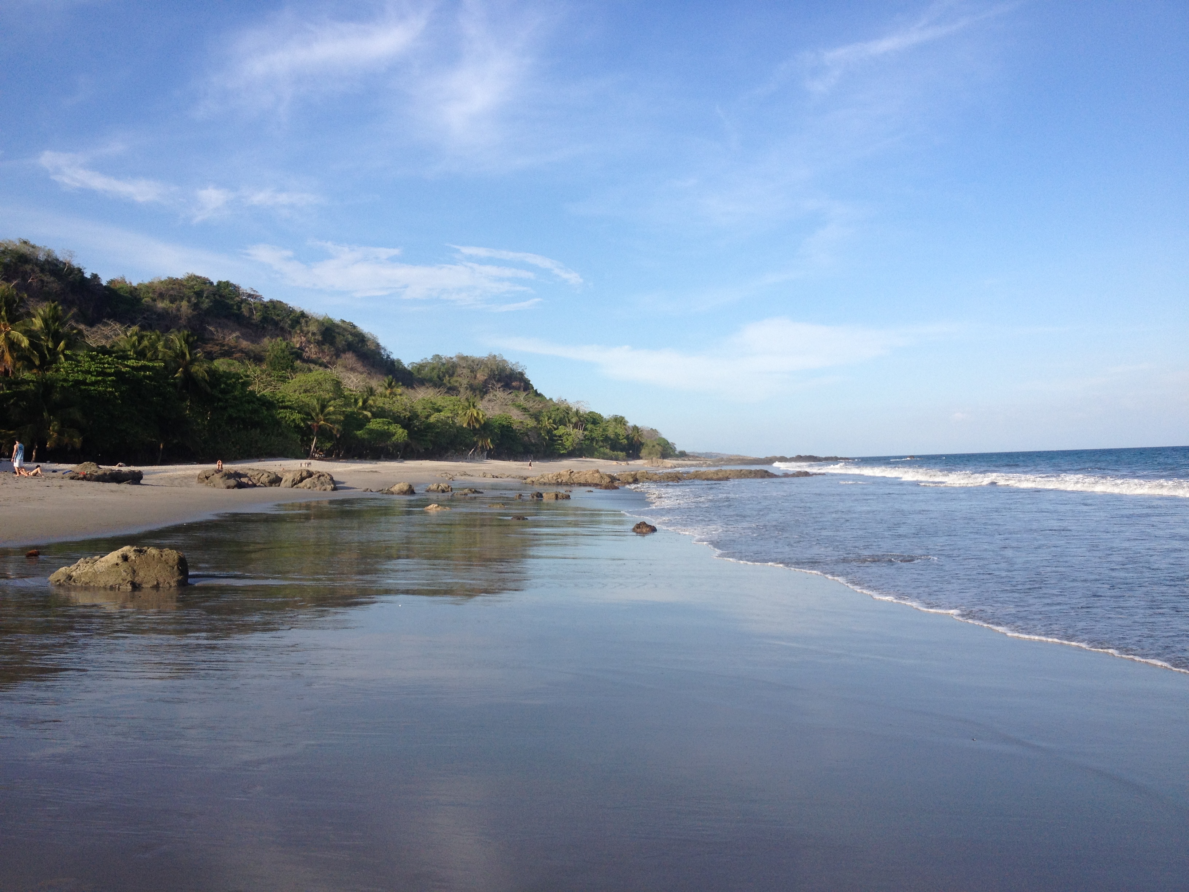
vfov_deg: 40.7
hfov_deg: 52.6
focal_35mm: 35
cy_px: 446
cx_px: 594
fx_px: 1202
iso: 50
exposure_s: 1/1534
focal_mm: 4.28
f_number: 2.4
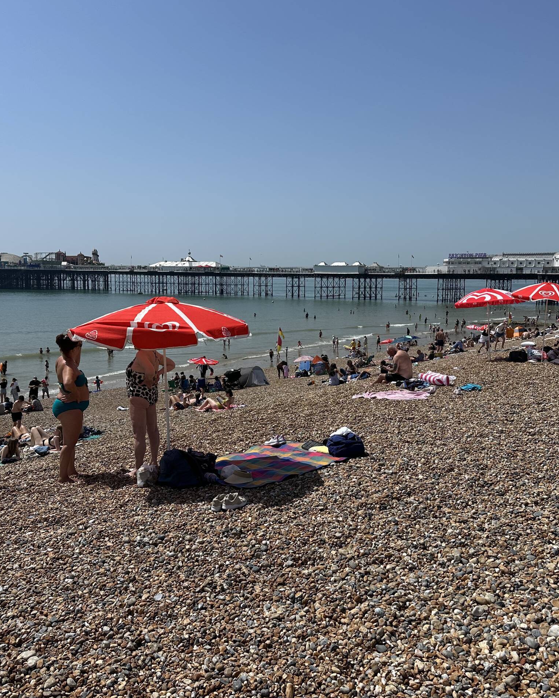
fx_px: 662
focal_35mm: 32
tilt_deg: -5.4
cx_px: 298
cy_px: 345
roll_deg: -1.2
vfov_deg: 55.7
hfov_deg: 45.8
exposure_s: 1/8929
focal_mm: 6.86
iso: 80
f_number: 1.78
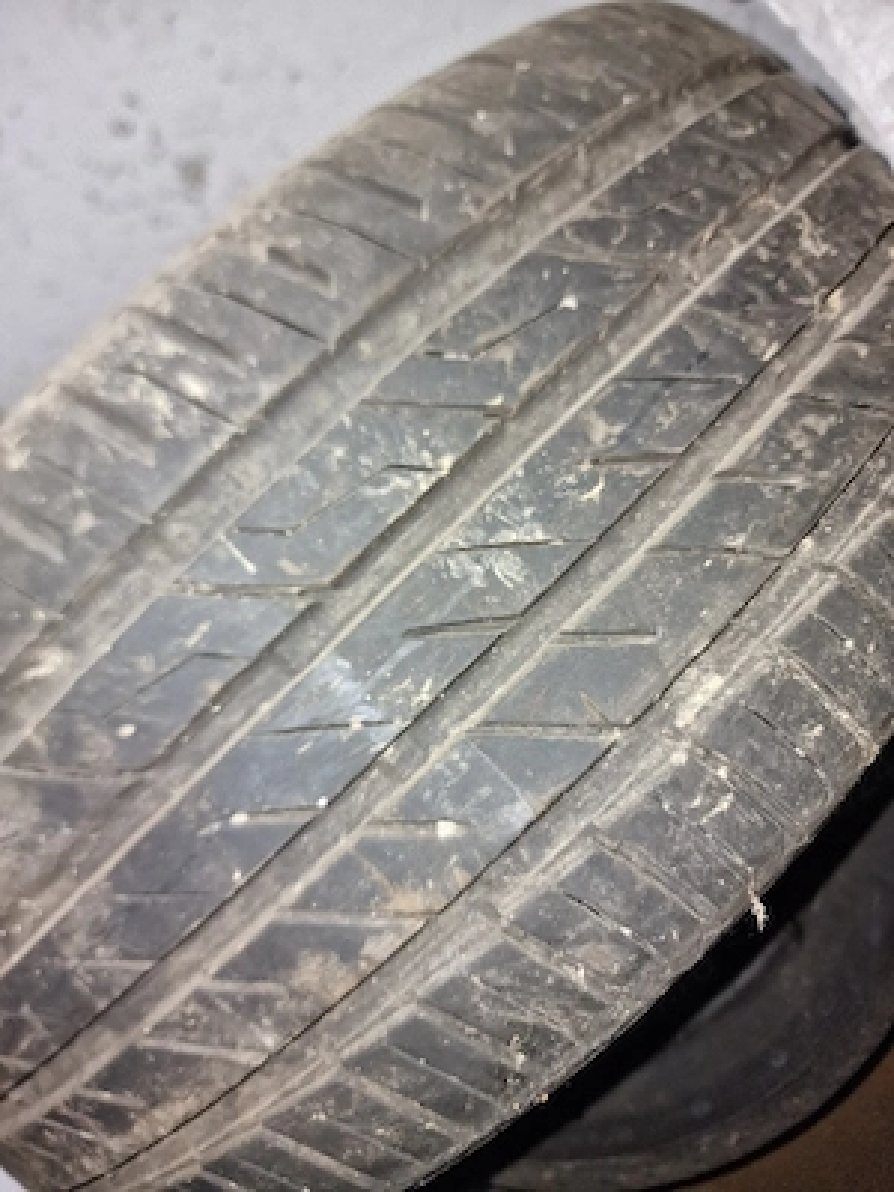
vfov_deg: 73.9
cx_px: 447
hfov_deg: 58.9
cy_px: 596
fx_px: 792
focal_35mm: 23
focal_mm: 6.4
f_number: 1.8
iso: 225
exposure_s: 1/50
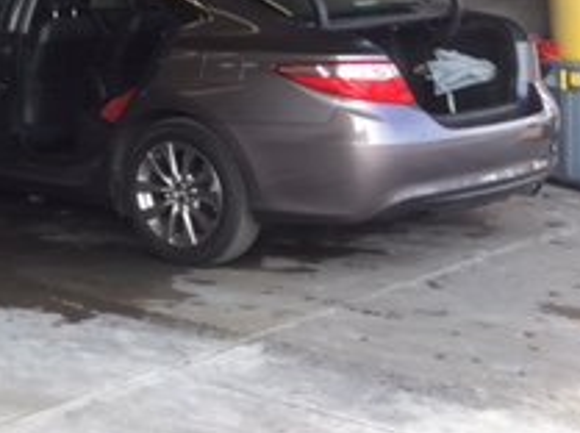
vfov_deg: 15.7
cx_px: -161
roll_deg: +1.4
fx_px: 1489
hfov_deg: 20.3
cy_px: -144
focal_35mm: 89
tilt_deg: +3.0
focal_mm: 4.15
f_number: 2.2
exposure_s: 1/145
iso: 32
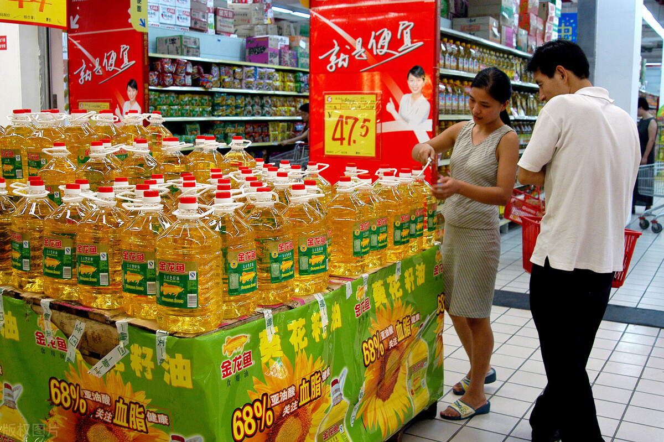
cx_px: 332
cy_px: 221
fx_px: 664
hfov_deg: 53.2
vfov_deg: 36.8
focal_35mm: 36
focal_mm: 24
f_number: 4
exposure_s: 1/100
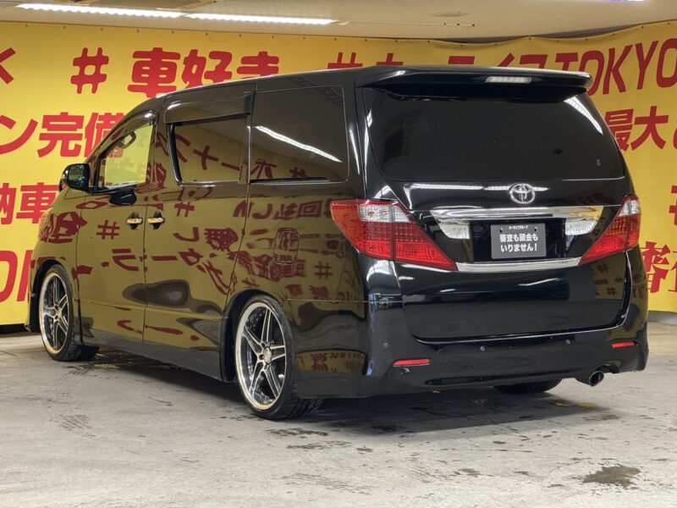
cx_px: 338
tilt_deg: -1.0
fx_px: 1506
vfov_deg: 19.1
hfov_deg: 25.3
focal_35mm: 77
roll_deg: +0.2
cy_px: 254
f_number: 2.8
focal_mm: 9
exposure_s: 1/50
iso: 320
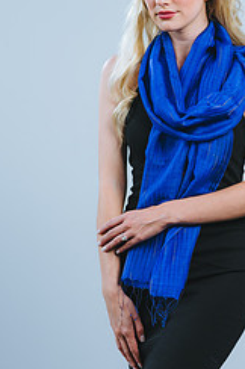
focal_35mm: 157
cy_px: 157
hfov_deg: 8.7
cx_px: 188
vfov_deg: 13.1
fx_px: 1607
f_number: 4
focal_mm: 85
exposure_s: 1/200
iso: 100
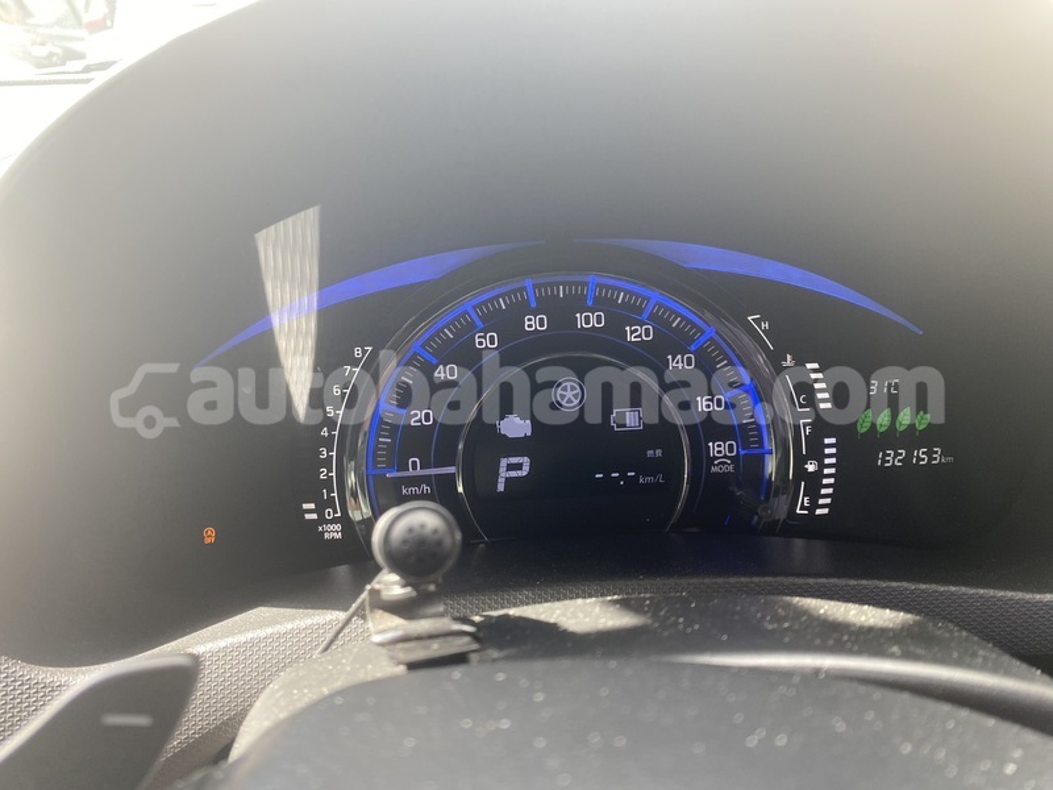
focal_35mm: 26
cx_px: 526
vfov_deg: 53.1
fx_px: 791
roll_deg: +0.1
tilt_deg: -24.5
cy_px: 395
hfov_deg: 67.3
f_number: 1.8
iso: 80
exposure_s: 1/121
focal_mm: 4.25
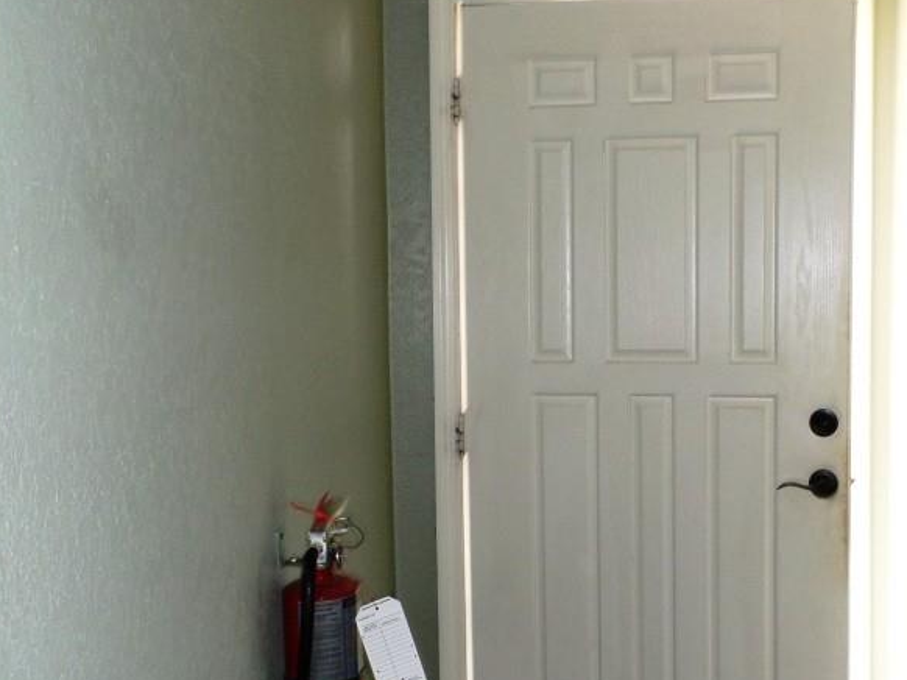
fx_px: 1152
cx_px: 609
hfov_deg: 42.4
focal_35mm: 44
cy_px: 377
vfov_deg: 32.8
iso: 100
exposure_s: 1/30
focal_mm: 4.5
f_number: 2.5
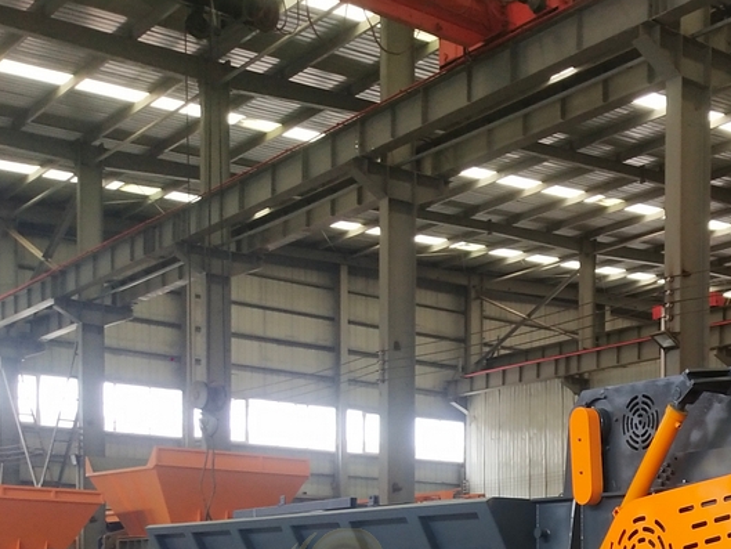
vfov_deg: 20.5
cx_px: 779
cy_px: 615
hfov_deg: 26.6
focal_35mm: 68
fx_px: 1436
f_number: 1.8
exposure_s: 1/50
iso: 267
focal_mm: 3.95
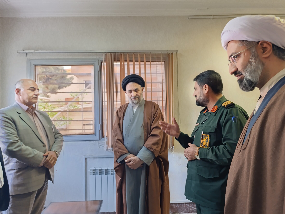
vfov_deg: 55.0
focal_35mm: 25
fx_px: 206
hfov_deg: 69.3
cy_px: 109
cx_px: 145
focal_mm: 6.14
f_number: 1.6
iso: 800
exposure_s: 1/50
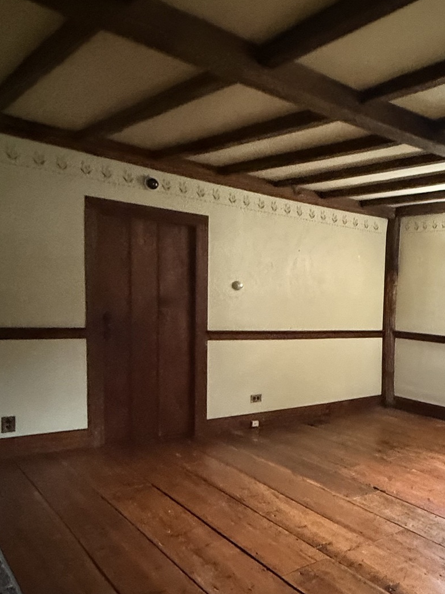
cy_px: 359
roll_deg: -3.4
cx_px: 442
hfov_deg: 40.1
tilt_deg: -4.4
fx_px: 532
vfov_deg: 57.9
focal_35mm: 31
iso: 1000
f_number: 2.2
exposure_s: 1/60
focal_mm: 2.22
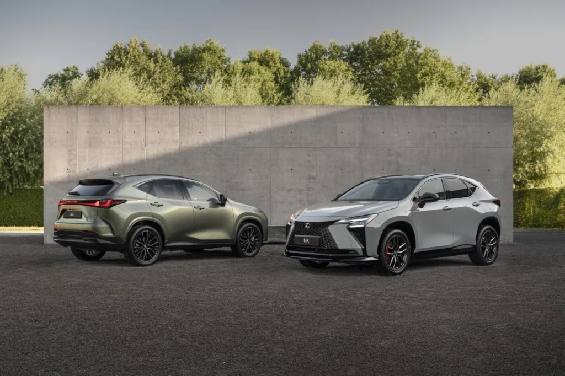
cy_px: 188
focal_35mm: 41
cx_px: 282
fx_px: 643
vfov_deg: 32.6
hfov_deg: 47.4
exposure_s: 1/100
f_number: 5.6
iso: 200
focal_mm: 41
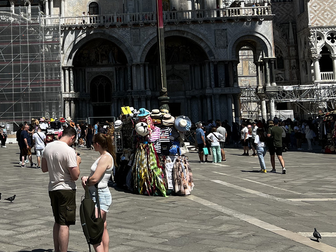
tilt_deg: +6.7
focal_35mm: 59
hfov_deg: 31.0
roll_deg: +1.7
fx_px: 573
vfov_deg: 24.4
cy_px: 48
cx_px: 25
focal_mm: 5.7
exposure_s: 1/6211
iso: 50
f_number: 1.5
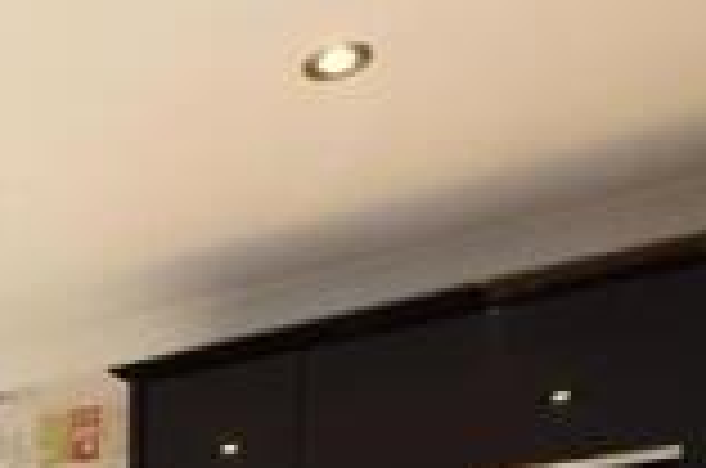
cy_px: 907
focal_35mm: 69
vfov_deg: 15.9
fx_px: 1352
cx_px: -292
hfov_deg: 24.2
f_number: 7.1
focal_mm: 11
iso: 400
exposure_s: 1/10
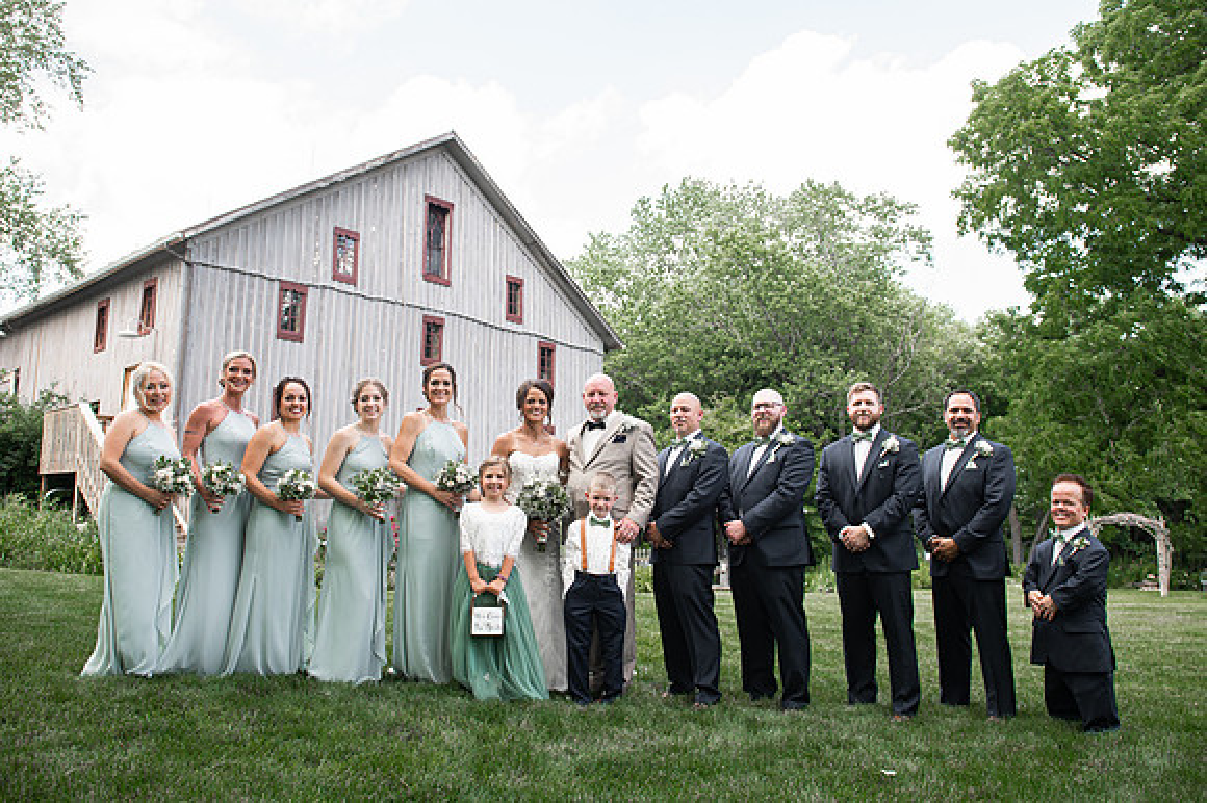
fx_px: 928
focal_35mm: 28
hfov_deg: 66.1
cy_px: 385
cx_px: 611
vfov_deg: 46.8
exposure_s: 1/500
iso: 400
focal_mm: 24
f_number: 4.5
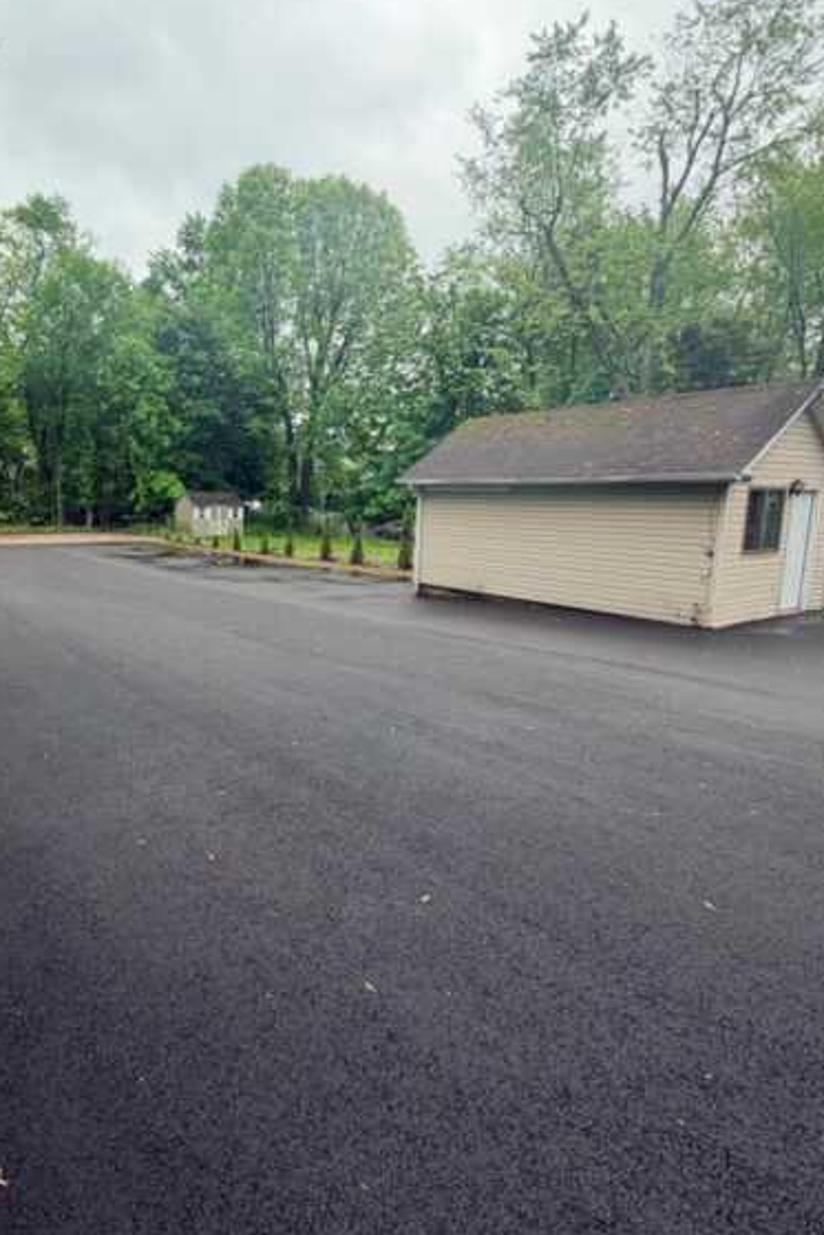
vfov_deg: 83.9
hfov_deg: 59.6
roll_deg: -0.5
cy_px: 603
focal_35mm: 20
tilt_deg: -8.4
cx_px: 239
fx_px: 686
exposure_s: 1/168
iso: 40
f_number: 2.2
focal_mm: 2.22
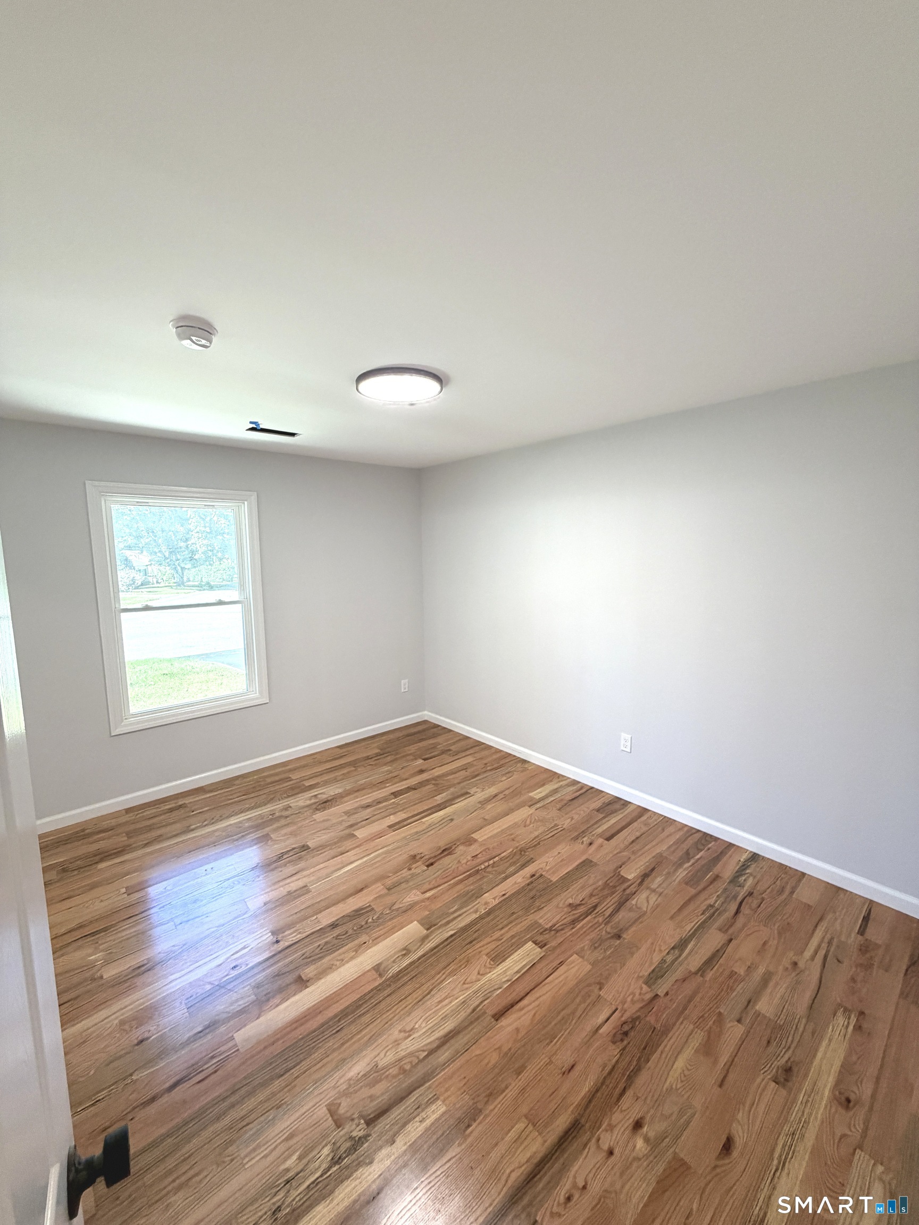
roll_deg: +1.6
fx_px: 496
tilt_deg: -6.3
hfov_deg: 85.7
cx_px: 460
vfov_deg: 102.1
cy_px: 612
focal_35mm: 14
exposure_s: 1/120
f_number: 2.2
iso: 250
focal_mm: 2.22
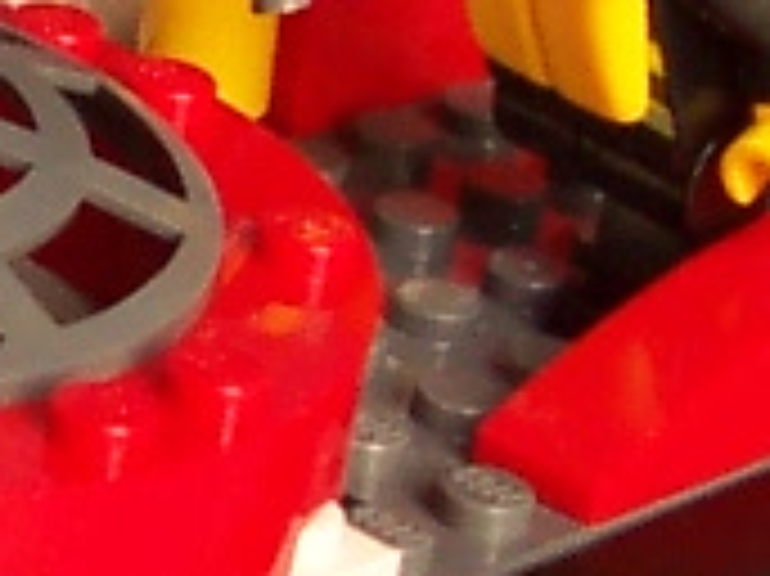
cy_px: 4
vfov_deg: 5.7
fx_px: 5779
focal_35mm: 260
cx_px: -239
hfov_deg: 7.5
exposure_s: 1/60
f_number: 2.8
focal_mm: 5.6
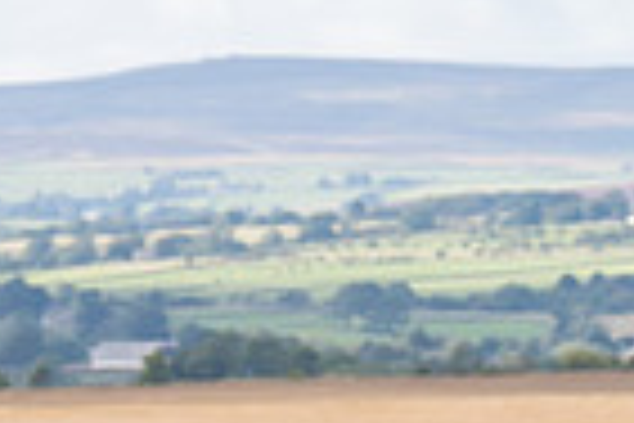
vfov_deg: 1.9
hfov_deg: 2.9
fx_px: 12573
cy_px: 300
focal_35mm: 714
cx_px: 881
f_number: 4
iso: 100
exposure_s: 1/800
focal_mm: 90
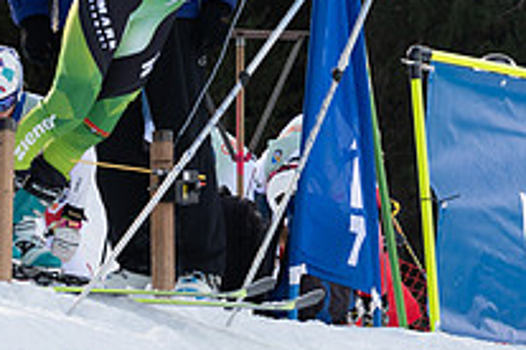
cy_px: 66
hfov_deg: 7.5
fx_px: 4018
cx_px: 541
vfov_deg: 5.0
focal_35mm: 275
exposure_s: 1/640
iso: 320
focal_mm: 98
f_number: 7.1
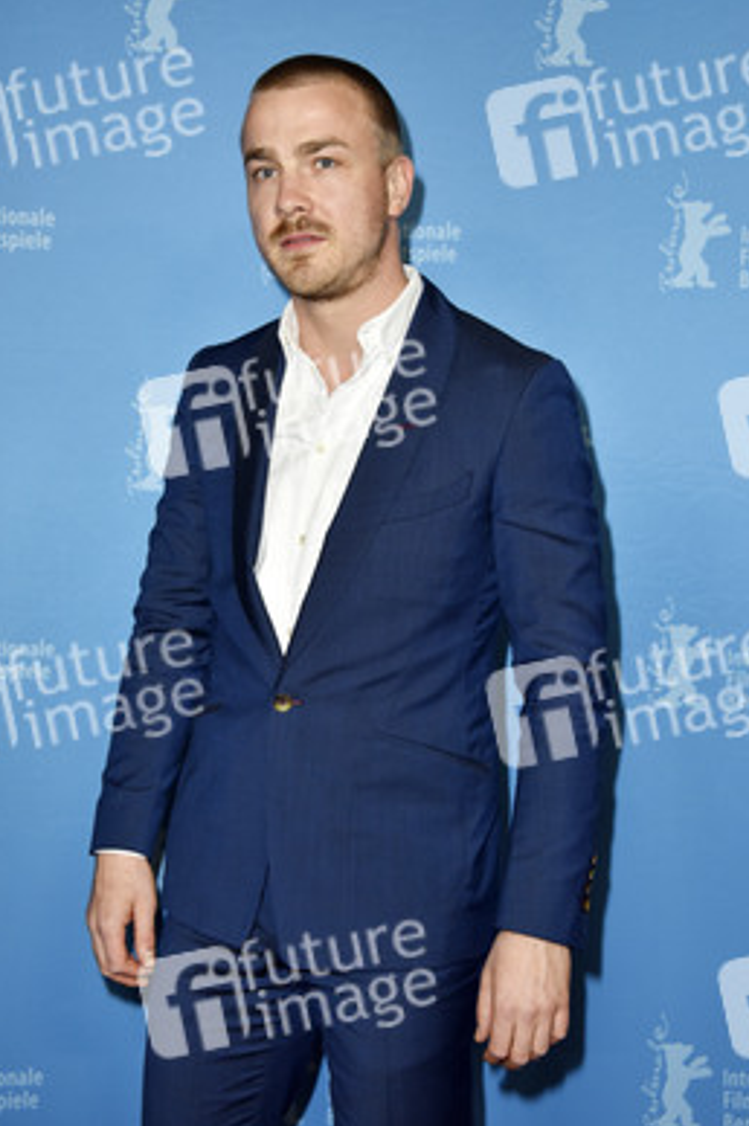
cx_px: 372
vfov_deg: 31.4
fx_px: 2001
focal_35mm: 64
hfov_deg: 21.2
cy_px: 554
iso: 640
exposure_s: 1/125
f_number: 5.6
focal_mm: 62
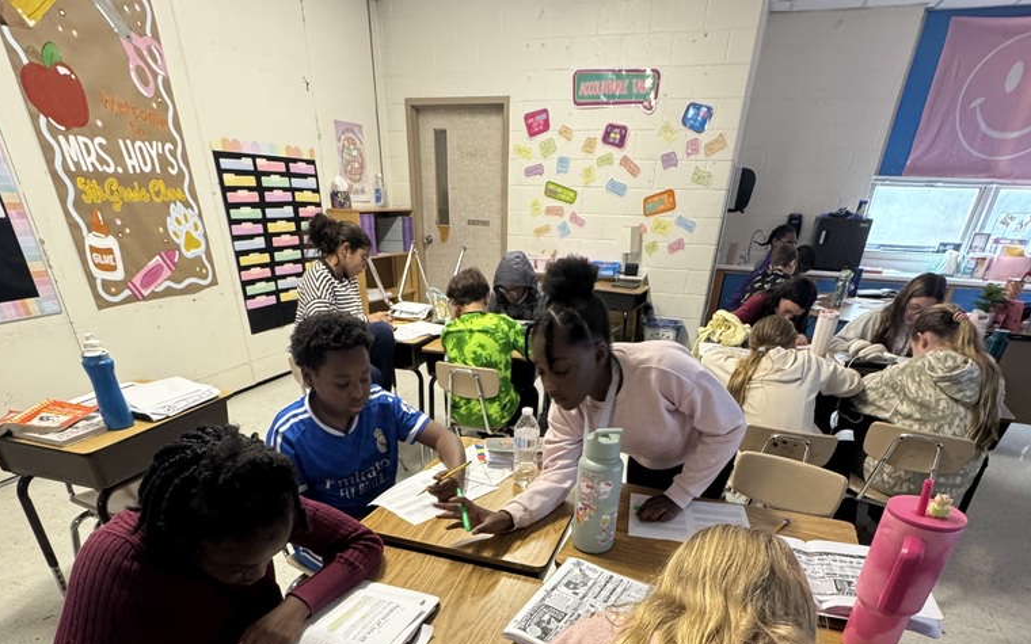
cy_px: 531
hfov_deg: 85.1
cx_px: 511
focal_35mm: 20
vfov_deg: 54.7
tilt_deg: -33.4
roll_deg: -0.1
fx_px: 562
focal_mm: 2.22
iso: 320
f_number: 2.2
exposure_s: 1/60
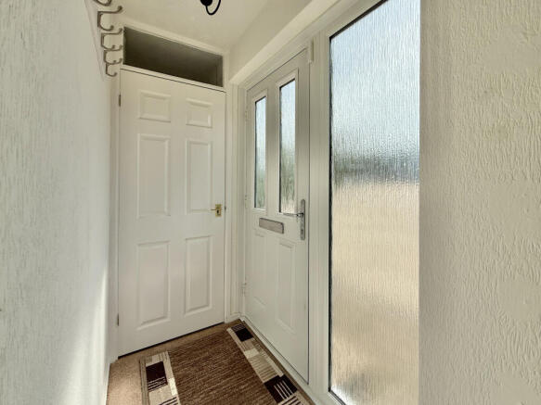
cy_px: 202
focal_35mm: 14
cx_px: 270
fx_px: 219
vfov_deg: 85.7
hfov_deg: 102.1
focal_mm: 2.22
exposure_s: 1/1848
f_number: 2.2
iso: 50
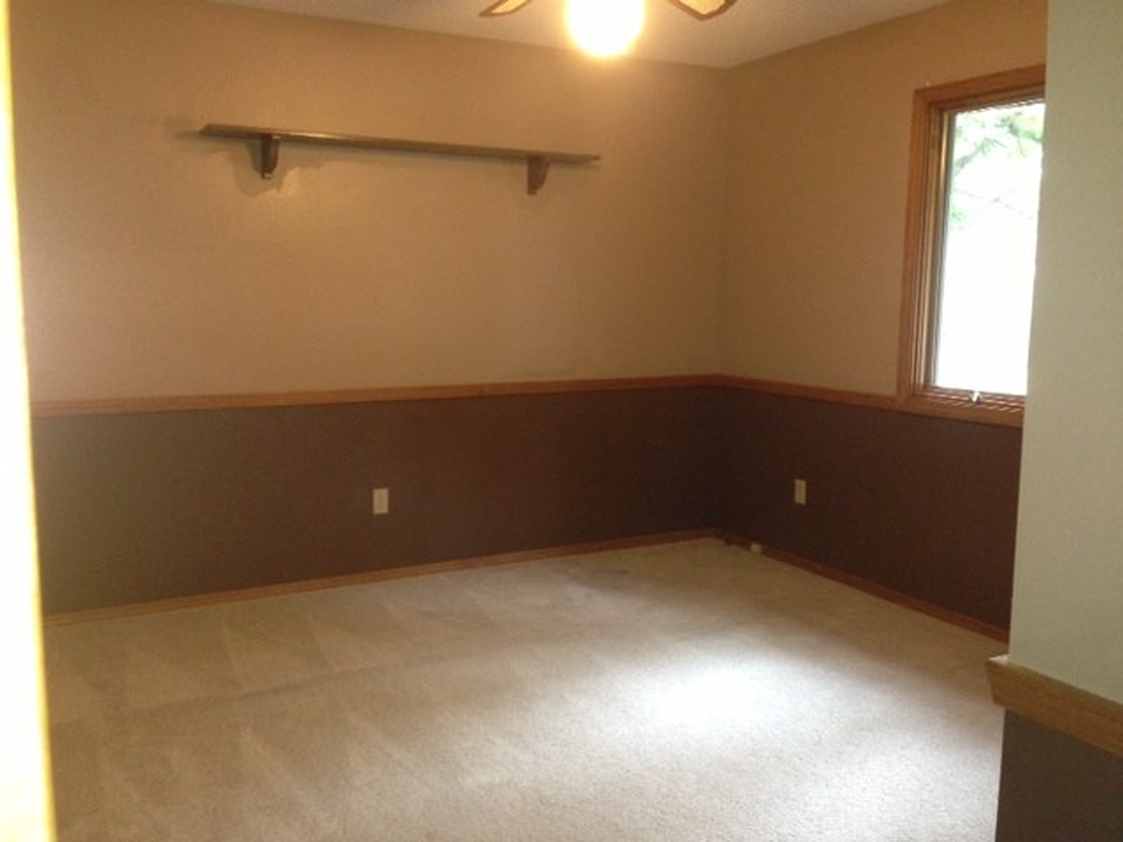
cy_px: 421
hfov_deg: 55.4
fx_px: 1071
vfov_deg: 42.9
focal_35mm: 33
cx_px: 562
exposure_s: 1/17
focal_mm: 4.13
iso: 320
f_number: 2.4
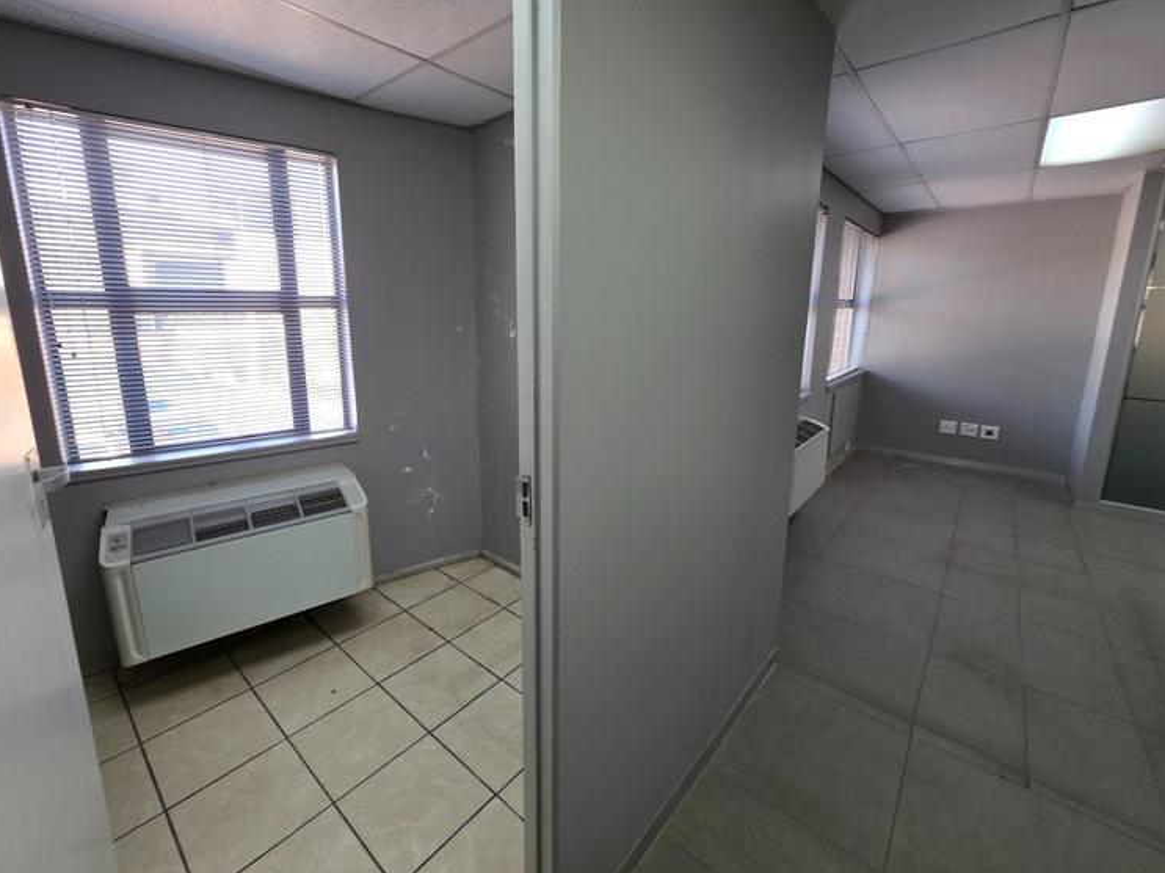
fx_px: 471
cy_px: 406
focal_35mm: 14
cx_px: 544
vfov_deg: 85.5
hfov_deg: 101.9
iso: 125
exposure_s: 1/100
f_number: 1.9
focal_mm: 2.2
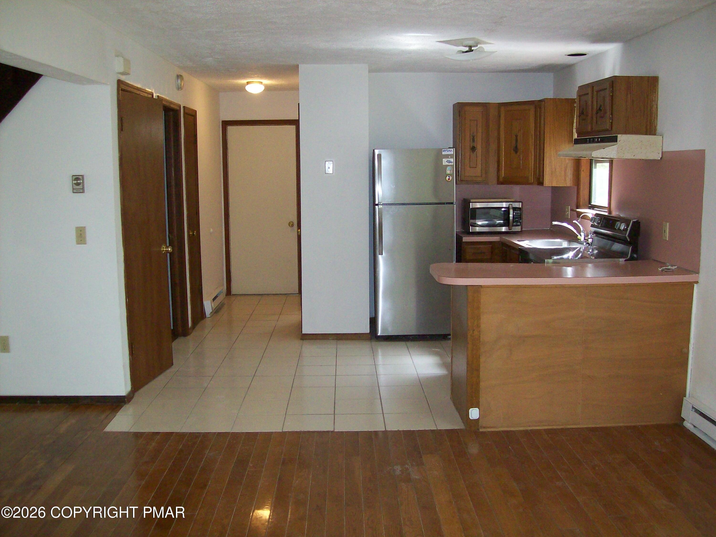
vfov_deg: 39.7
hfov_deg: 51.4
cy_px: 268
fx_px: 745
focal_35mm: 36
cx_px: 358
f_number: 2.7
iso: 200
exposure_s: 1/64
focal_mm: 6
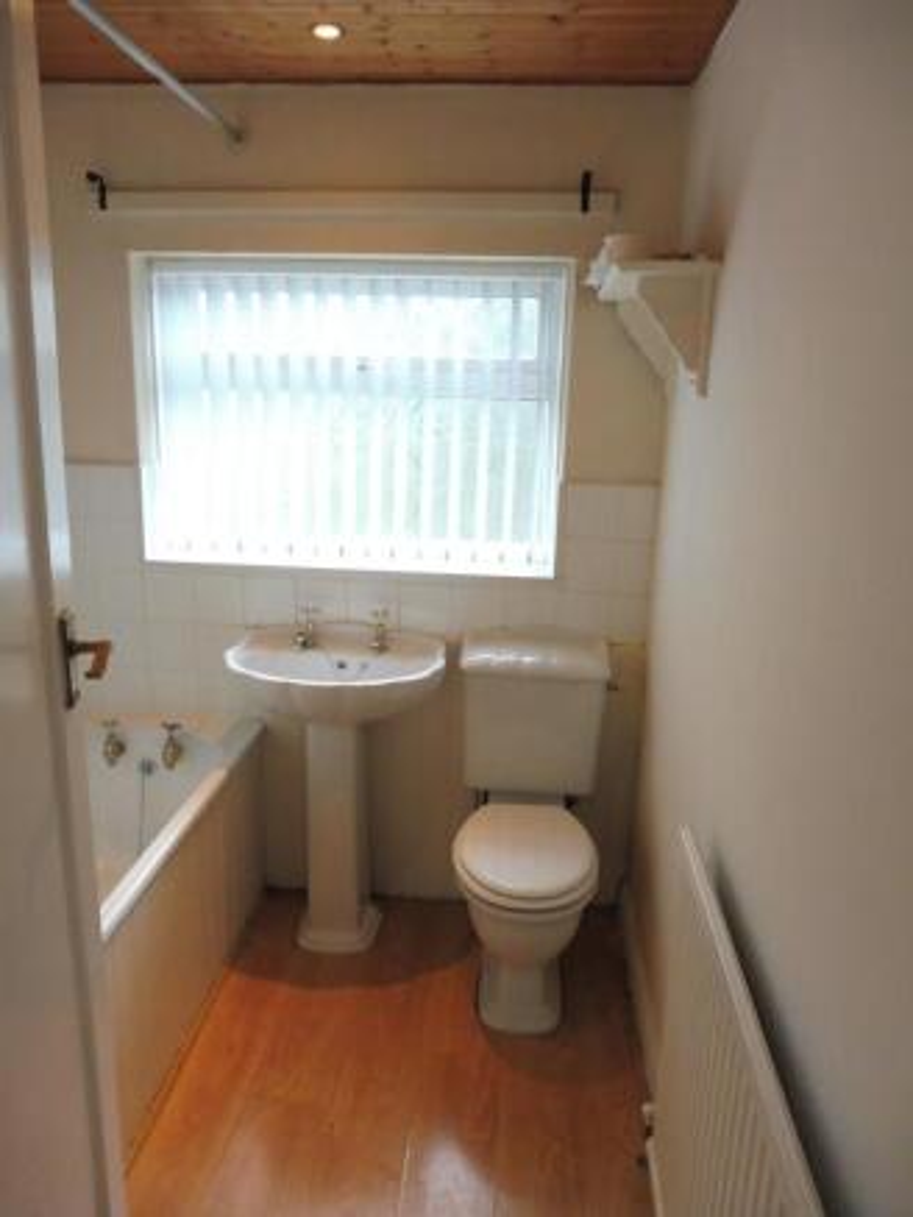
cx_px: 456
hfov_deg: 56.8
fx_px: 844
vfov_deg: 71.6
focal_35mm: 24
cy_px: 608
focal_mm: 4.3
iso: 400
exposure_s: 1/40
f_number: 3.3
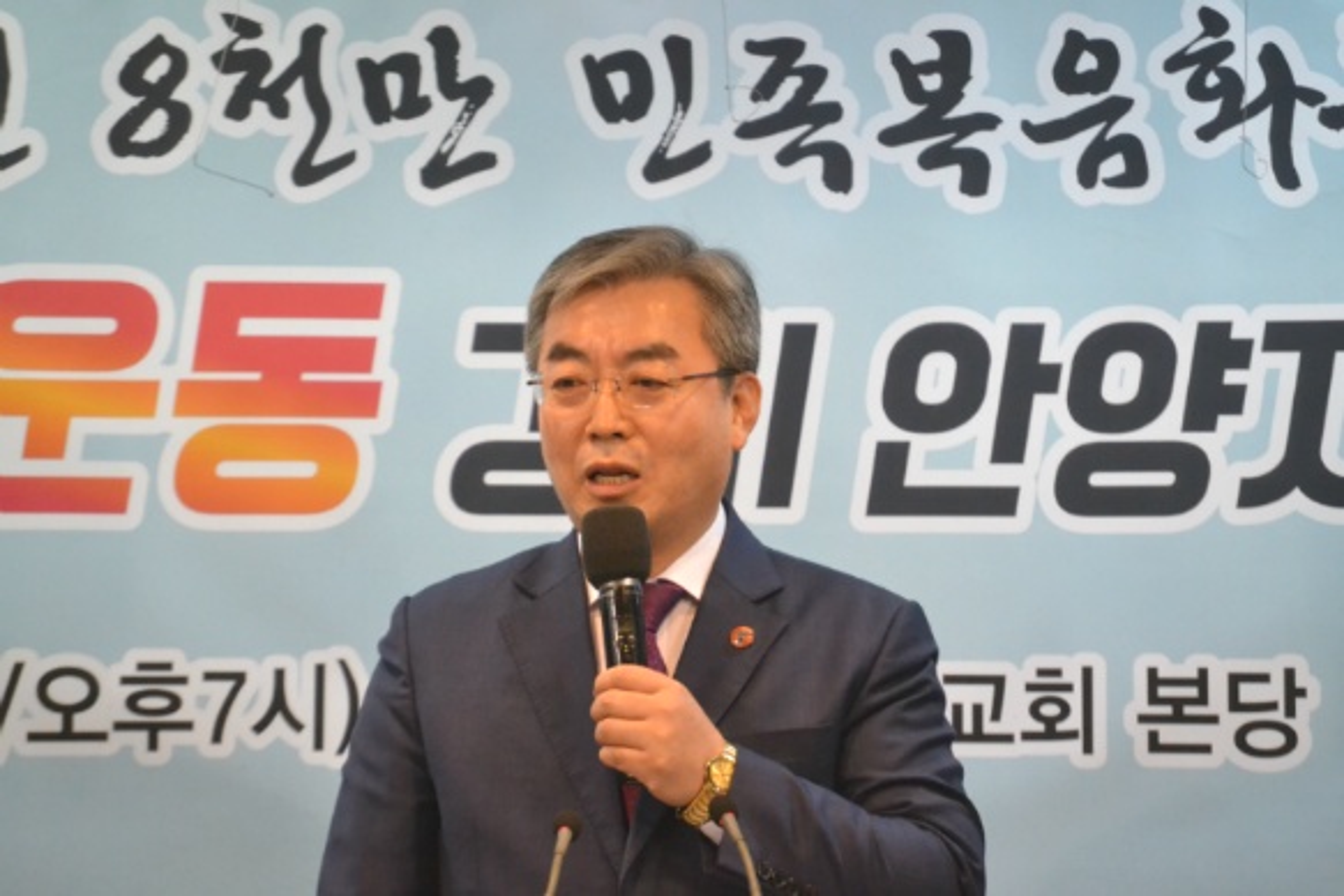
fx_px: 10362
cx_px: 672
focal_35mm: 278
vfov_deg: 5.0
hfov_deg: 7.4
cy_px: 448
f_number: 5.6
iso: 3200
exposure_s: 1/250
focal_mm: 185
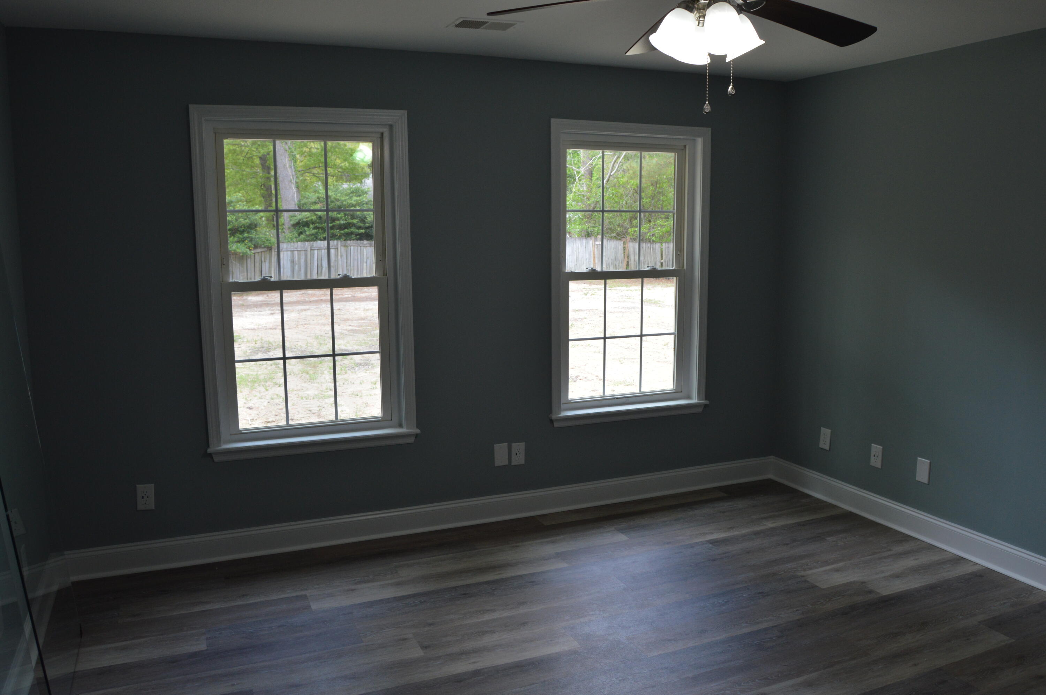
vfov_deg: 47.8
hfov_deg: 67.4
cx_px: 523
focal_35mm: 27
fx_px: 784
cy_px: 348
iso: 400
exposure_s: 1/125
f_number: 5.6
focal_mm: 18
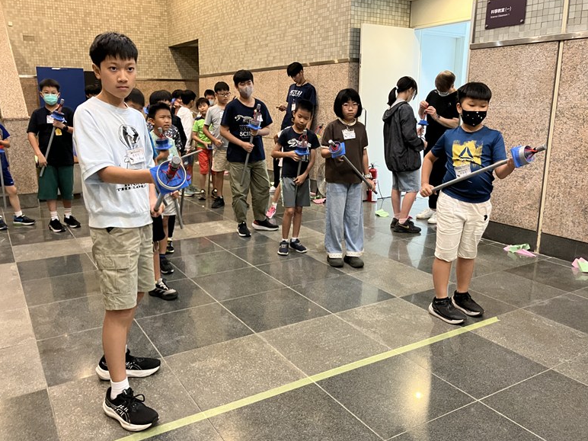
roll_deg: +0.5
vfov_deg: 48.2
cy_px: 220
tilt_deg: -12.8
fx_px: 493
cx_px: 290
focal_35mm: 29
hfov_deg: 61.7
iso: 320
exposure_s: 1/30
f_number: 1.8
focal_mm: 3.99
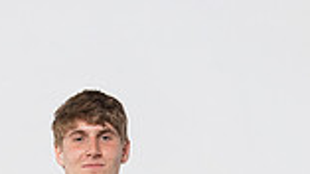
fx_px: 894
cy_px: 423
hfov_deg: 19.6
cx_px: 93
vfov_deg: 9.7
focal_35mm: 109
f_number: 8
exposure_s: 1/160
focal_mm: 36.3
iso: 500
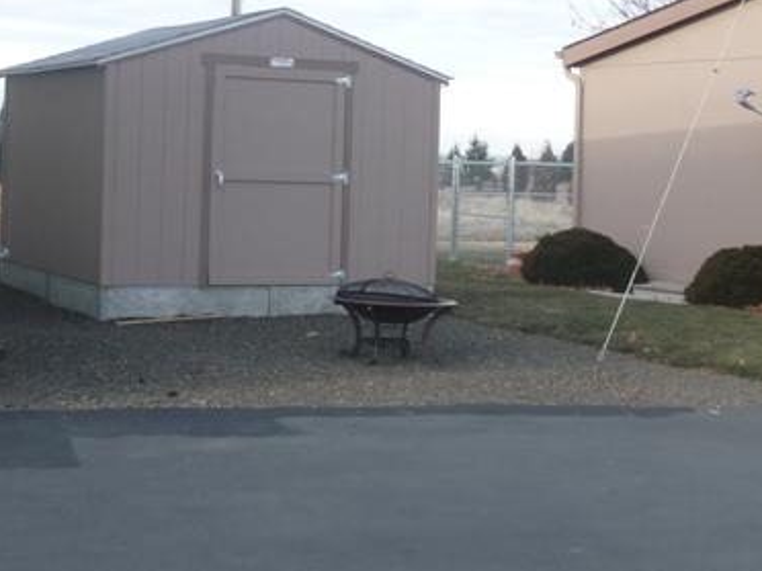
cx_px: 291
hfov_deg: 26.3
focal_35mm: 74
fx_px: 1629
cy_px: 192
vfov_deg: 19.8
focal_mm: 7.1
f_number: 4
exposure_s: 1/200
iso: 100
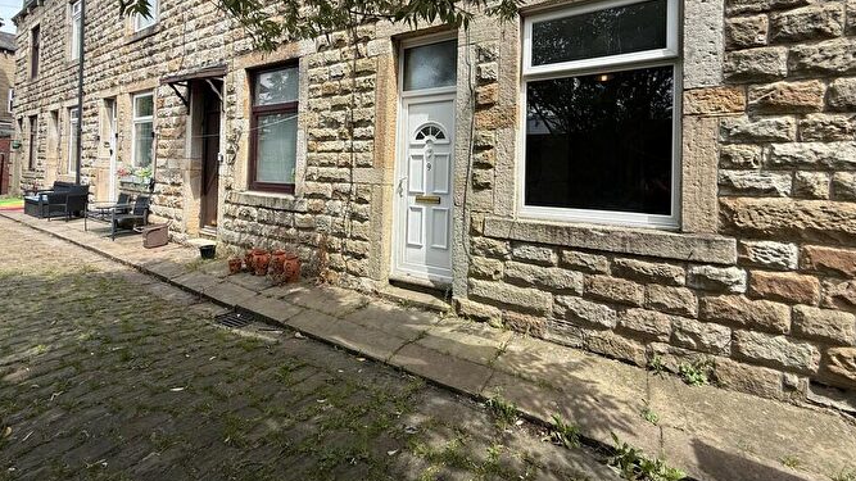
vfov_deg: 65.6
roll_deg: -0.9
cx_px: 426
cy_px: 169
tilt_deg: +1.9
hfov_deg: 99.4
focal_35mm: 16
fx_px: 363
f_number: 2.2
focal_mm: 2.22
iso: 50
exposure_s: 1/970
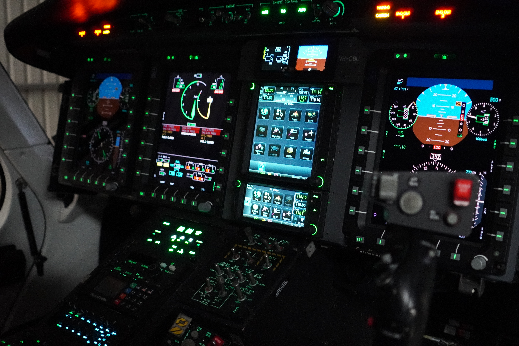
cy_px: 173
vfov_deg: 36.9
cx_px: 260
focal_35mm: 36
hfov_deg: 53.1
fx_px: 519
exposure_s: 1/15
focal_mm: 24
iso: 6400
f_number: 3.5
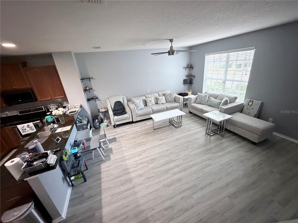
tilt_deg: -22.4
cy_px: 112
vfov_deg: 85.7
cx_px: 149
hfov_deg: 102.1
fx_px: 121
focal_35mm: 14
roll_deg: +6.1
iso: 1000
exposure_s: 1/40
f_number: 2.2
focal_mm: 2.22
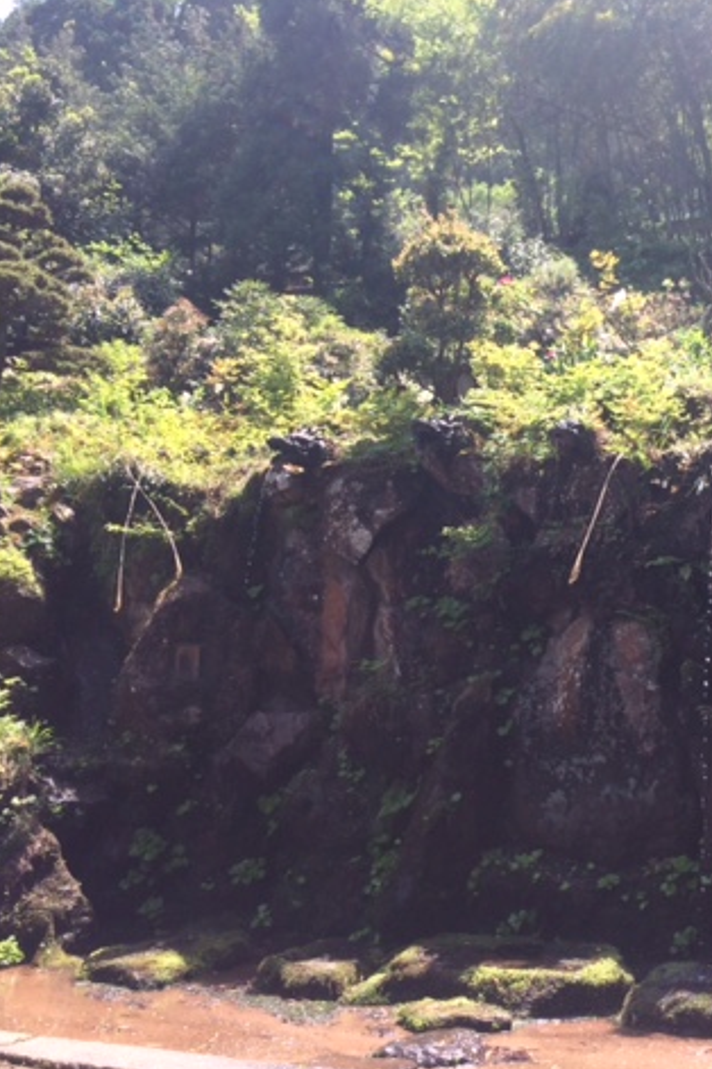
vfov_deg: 47.4
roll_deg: -0.3
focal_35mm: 41
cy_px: 529
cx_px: 601
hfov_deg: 31.5
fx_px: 1216
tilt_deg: +9.1
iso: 32
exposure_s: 1/513
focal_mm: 4.15
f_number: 2.2
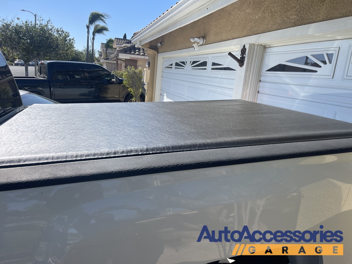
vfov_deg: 53.1
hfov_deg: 67.3
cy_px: 132
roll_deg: -5.7
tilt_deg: -13.8
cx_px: 176
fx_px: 264
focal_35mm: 26
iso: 32
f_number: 1.6
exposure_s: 1/2717
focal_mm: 5.1
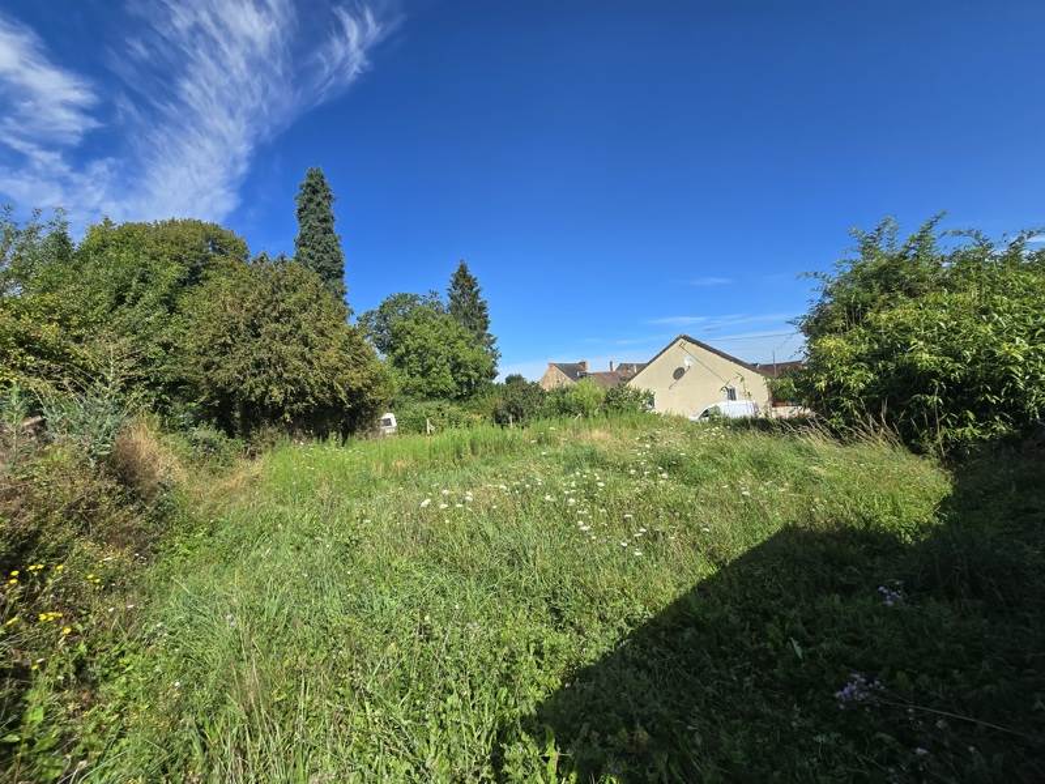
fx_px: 392
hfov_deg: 106.2
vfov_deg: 89.9
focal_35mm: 13
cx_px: 522
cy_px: 392
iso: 50
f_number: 2.2
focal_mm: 2.2
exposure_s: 1/1930
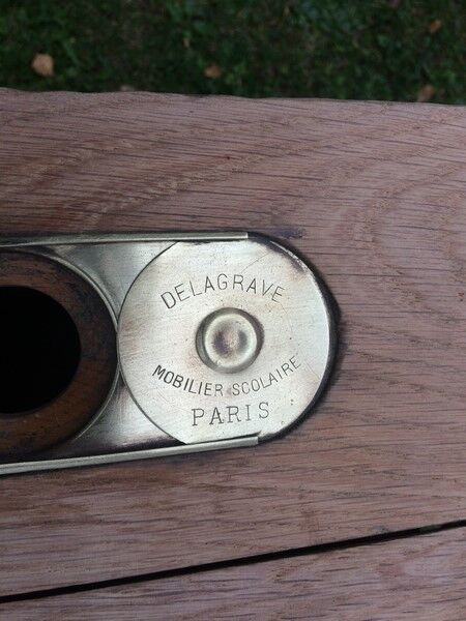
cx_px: 233
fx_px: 521
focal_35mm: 29
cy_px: 310
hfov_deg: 48.2
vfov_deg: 61.7
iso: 40
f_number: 2.2
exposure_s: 1/100
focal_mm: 4.15
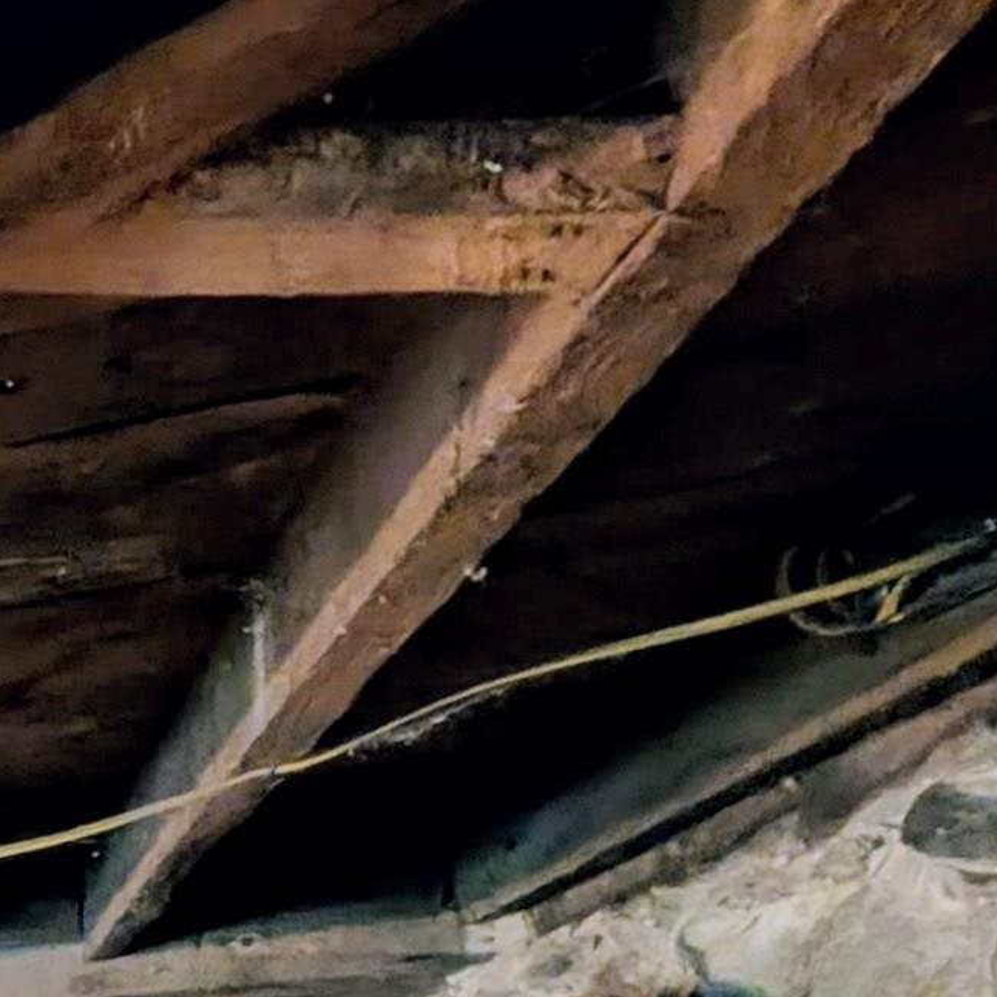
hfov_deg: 20.3
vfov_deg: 31.4
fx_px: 1369
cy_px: 1281
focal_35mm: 42
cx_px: -940
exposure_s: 1/24
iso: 269
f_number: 1.7
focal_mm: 2.02
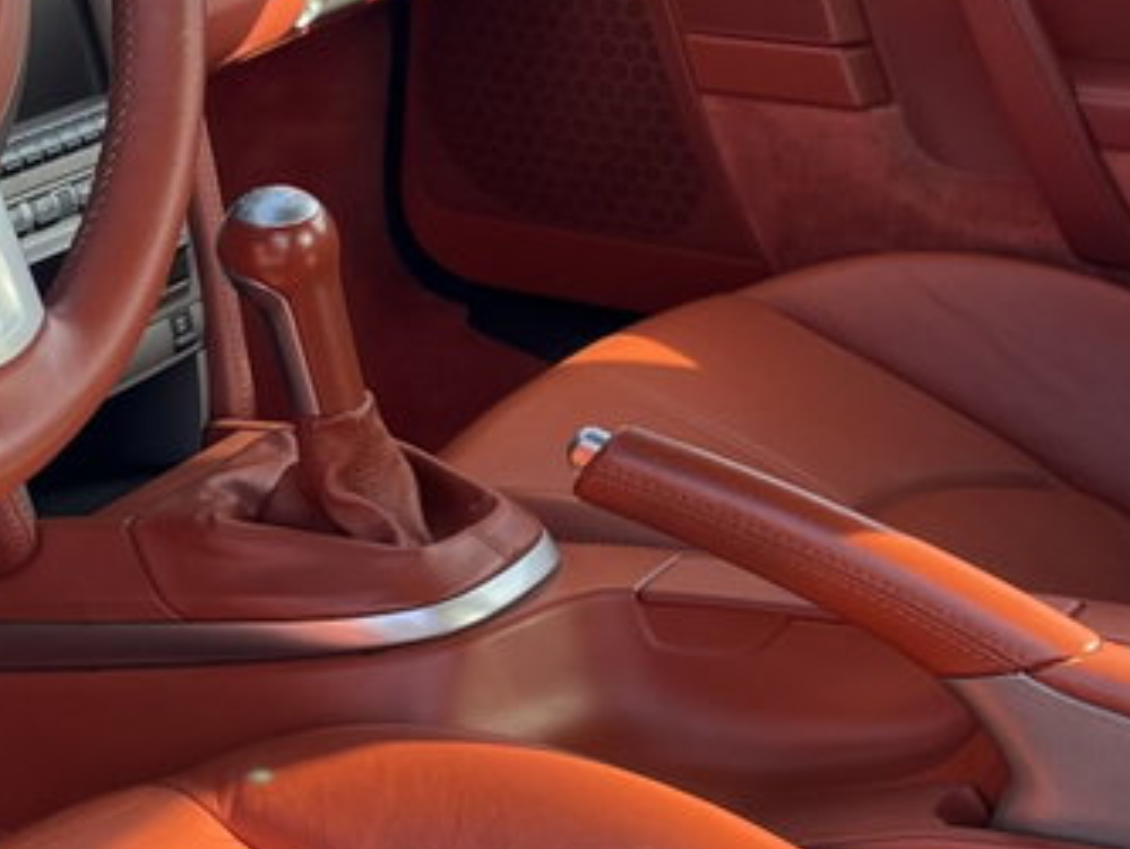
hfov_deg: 23.6
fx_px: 2612
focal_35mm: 80
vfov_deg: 18.1
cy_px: 58
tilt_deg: -11.9
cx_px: 58
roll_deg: +1.5
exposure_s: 1/249
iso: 50
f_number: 1.6
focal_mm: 5.1
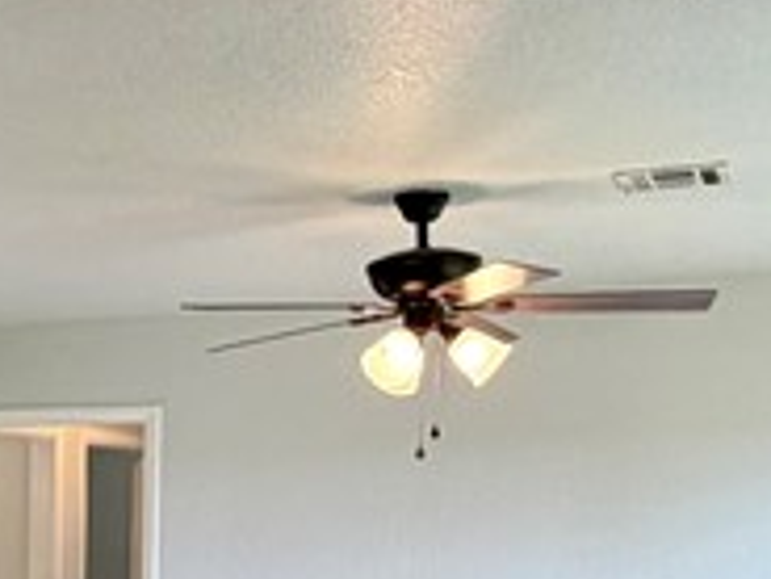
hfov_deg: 22.9
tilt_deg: -2.9
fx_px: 1737
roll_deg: -0.9
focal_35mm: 78
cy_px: 613
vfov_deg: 18.3
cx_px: -163
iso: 100
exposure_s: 1/120
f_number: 2.2
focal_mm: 2.22
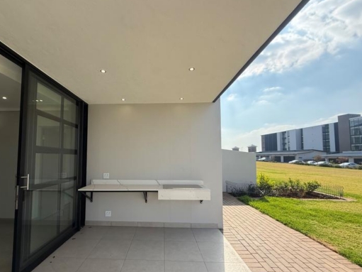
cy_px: 148
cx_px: 159
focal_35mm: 16
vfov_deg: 77.9
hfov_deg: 94.0
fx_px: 167
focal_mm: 2.22
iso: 64
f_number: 2.2
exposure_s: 1/1087
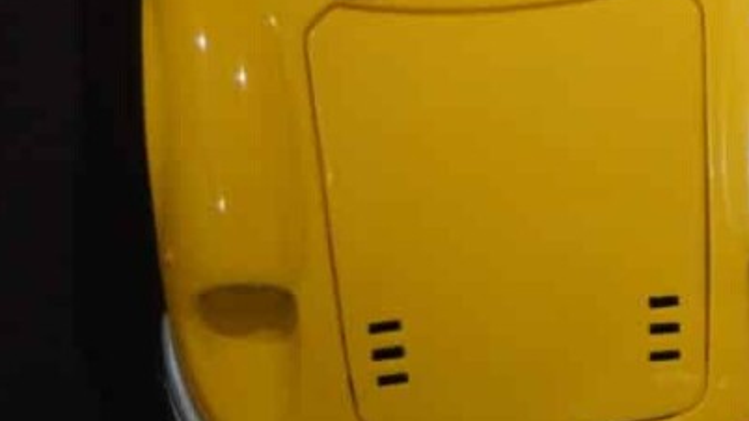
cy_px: -343
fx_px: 2446
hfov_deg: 17.3
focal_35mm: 123
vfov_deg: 9.4
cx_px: 538
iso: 2000
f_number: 4
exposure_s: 1/160
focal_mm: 35
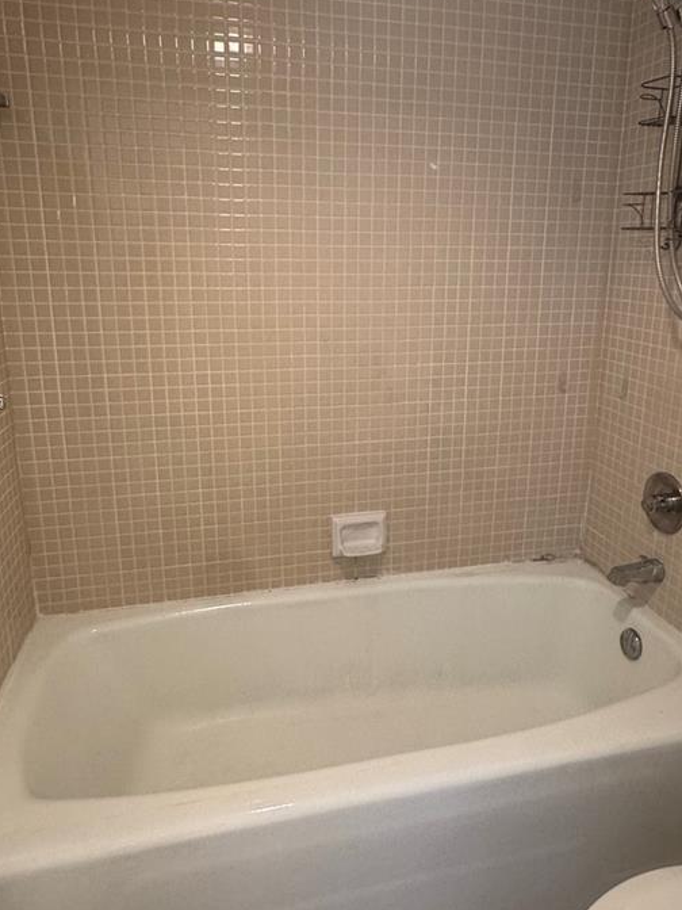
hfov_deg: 54.8
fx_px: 657
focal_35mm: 25
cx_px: 363
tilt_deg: -13.4
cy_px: 404
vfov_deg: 69.2
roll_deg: -0.5
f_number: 2.2
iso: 200
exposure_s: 1/60
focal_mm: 2.22
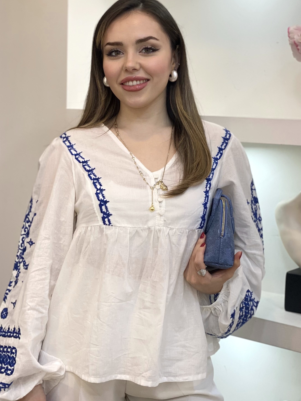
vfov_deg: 27.0
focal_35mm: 72
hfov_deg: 20.4
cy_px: 206
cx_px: 136
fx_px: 835
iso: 64
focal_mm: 6
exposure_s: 1/100
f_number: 2
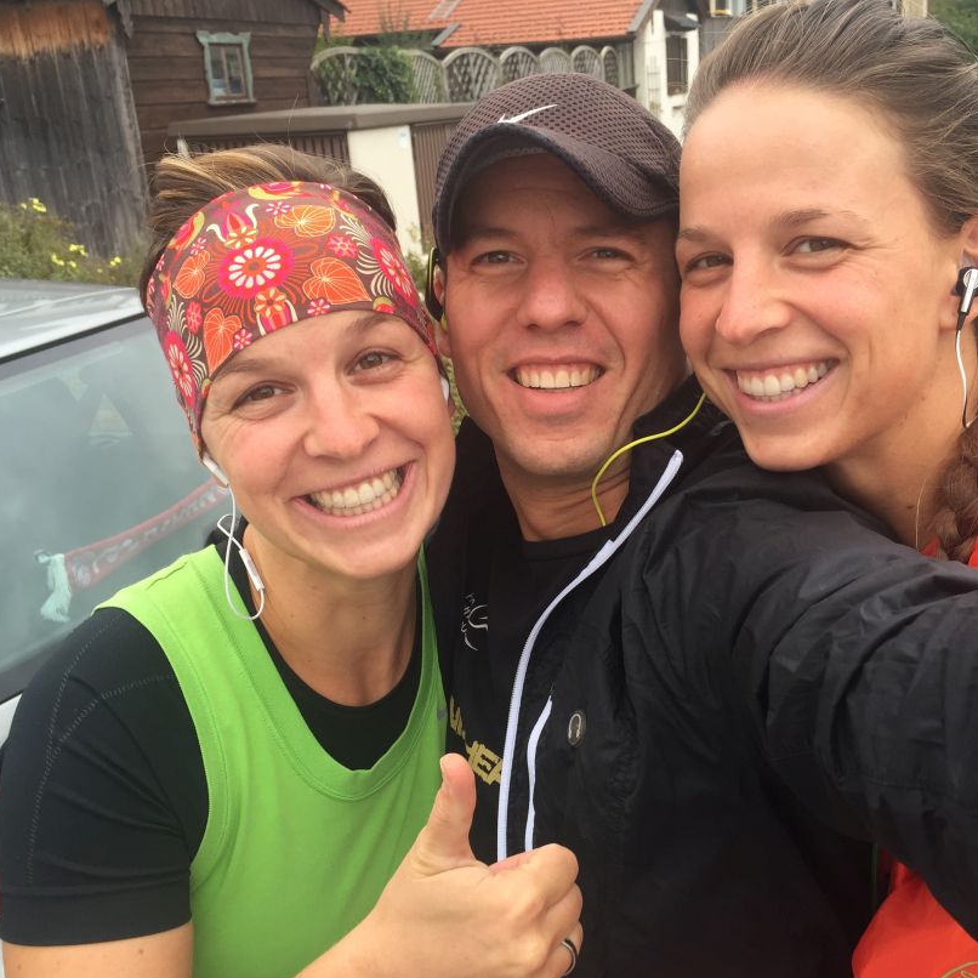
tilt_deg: -18.4
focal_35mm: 35
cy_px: 491
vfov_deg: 47.2
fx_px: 1119
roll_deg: +2.4
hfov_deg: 47.1
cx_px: 555
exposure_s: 1/181
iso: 32
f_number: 2.2
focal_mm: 4.15
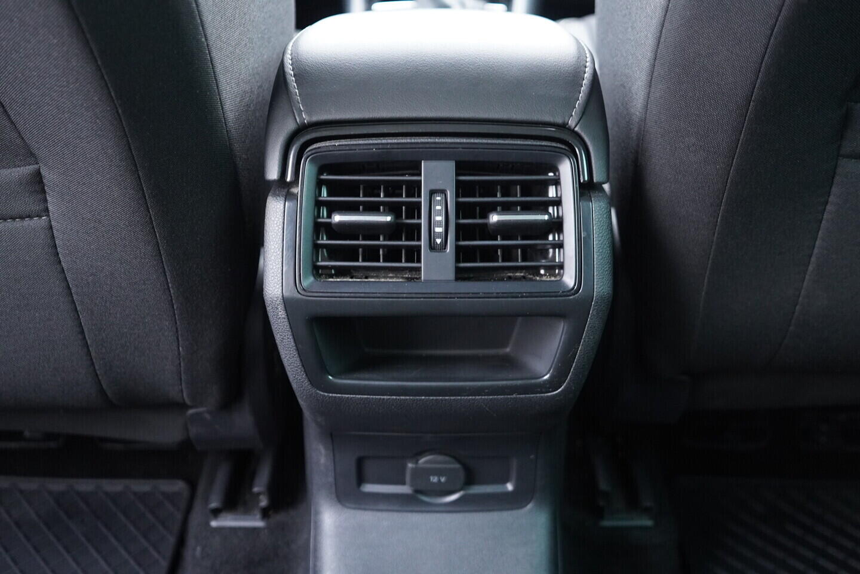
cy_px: 287
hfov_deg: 53.1
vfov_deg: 36.9
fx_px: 860
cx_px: 430
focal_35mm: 36
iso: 2000
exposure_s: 1/40
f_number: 2.8
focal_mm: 24
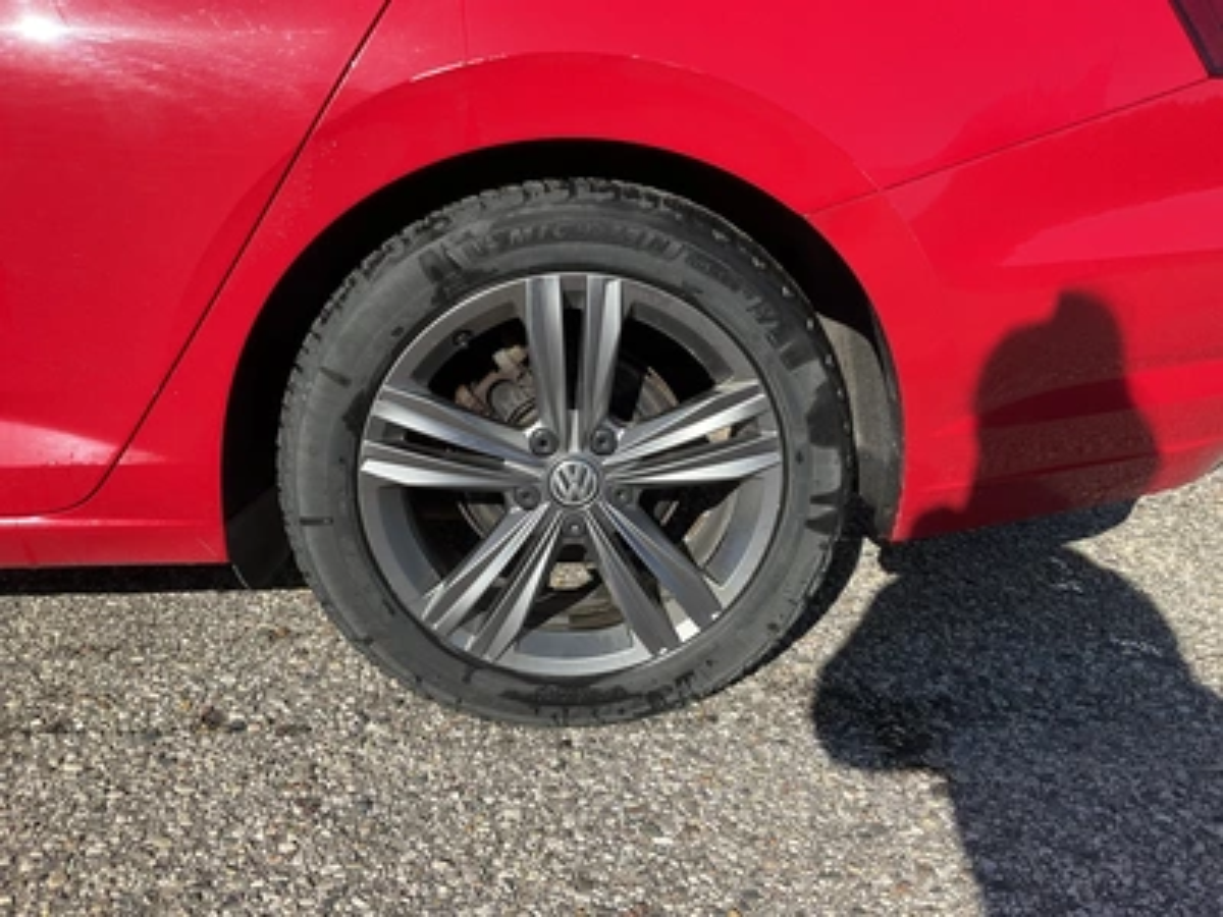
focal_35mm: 29
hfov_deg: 61.7
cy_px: 458
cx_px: 612
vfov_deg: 48.2
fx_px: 1025
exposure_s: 1/1195
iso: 25
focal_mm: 3
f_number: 1.8
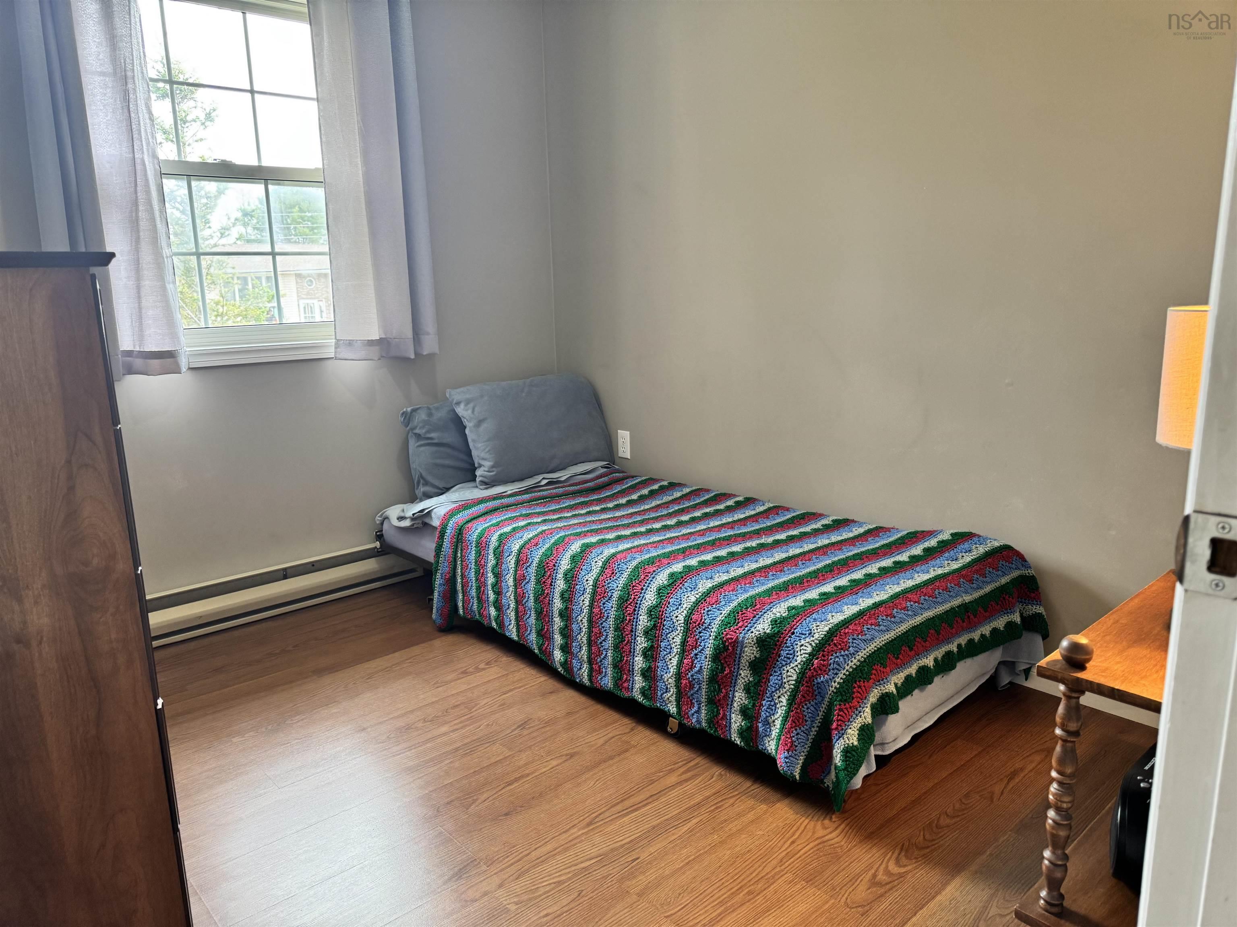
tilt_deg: -12.3
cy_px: 464
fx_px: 858
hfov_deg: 71.6
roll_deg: +1.3
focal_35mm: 24
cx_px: 618
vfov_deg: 56.8
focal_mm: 6.76
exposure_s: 1/60
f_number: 1.78
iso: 160
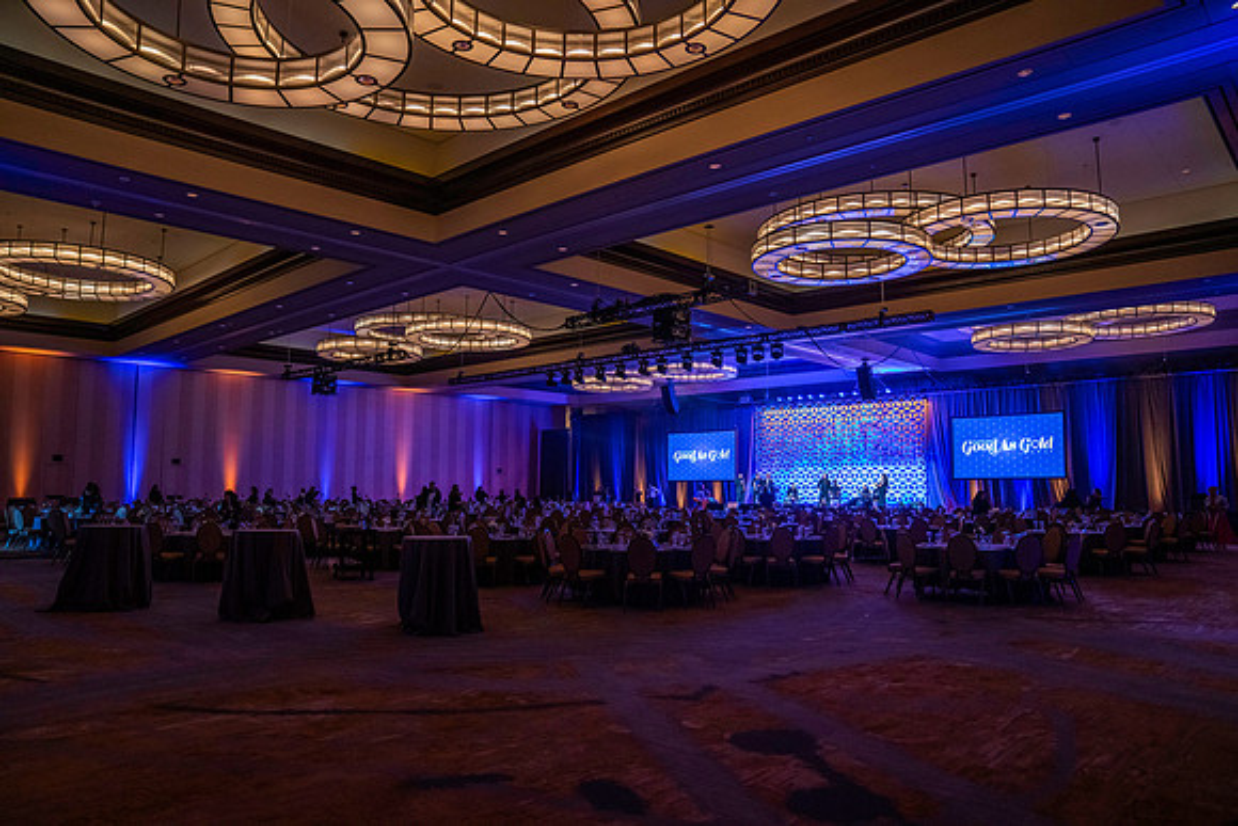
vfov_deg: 53.2
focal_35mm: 24
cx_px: 619
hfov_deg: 73.7
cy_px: 413
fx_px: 825
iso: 3200
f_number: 2.8
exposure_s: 1/160
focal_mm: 24
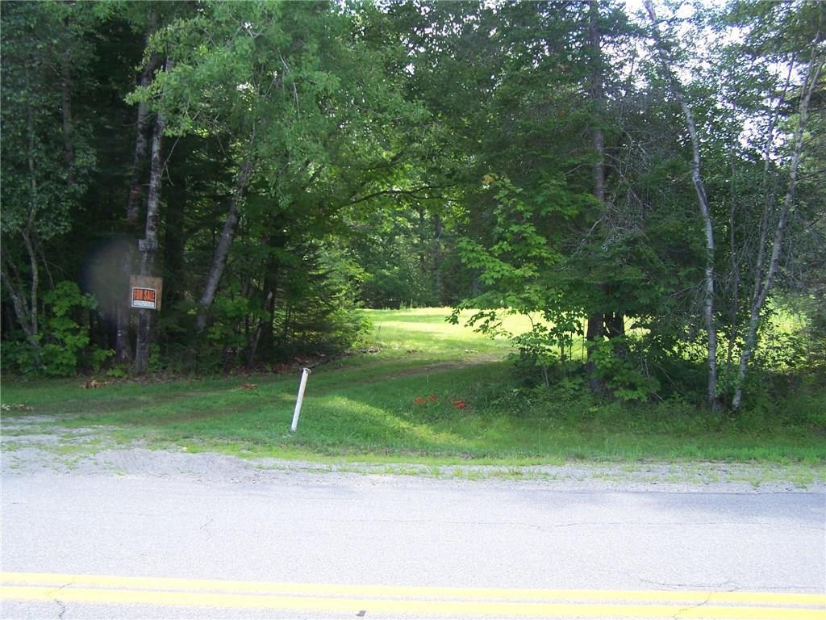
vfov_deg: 37.7
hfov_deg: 49.0
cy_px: 310
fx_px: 907
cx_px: 413
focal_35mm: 38
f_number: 2.8
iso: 64
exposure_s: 1/100
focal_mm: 6.3
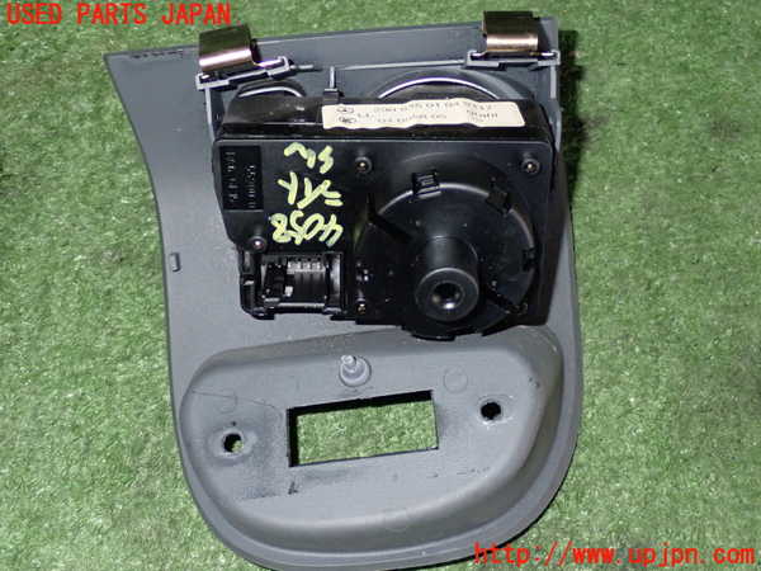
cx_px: 380
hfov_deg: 35.5
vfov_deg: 27.0
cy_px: 286
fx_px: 1187
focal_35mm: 54
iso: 800
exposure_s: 1/50
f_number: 10
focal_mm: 9.65
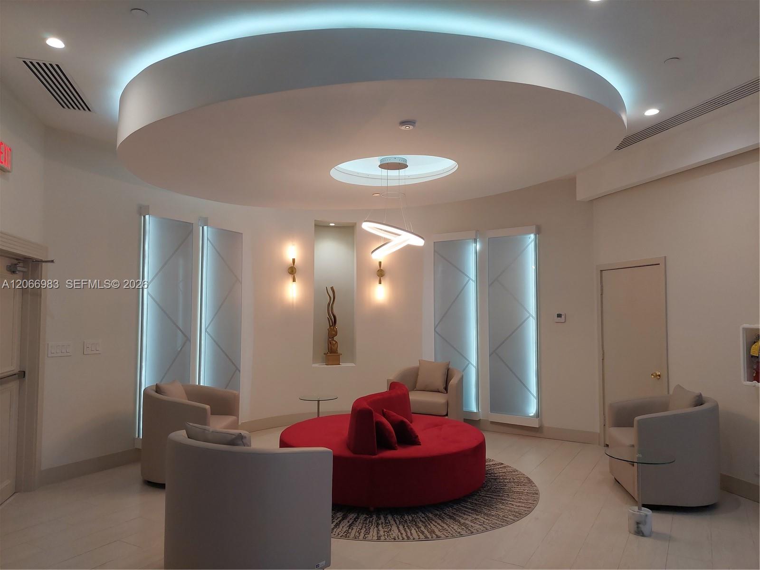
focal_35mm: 24
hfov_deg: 71.6
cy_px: 285
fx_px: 527
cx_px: 380
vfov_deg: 56.8
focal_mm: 5.23
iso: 125
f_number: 1.8
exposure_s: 1/120
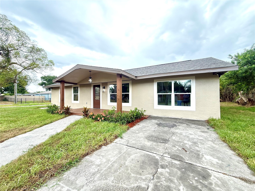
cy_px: 96
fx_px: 103
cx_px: 128
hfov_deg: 102.1
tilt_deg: +1.4
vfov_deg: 85.7
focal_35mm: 14
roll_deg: +0.0
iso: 64
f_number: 2.2
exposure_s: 1/293
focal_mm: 2.22
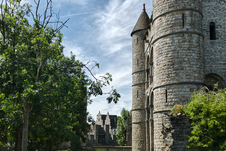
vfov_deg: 32.6
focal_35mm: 41
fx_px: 257
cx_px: 113
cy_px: 76
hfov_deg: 47.4
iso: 125
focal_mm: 14.5
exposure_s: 1/2000
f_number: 3.5
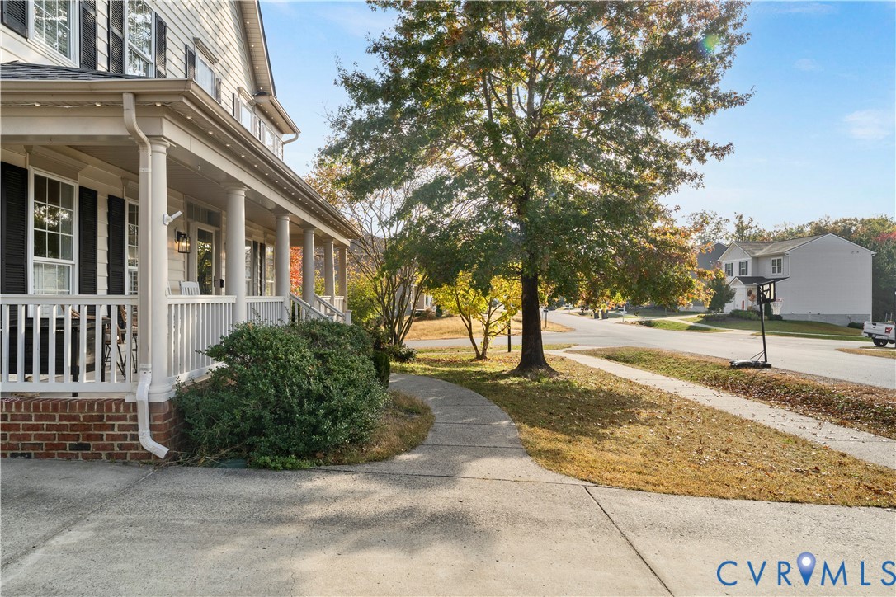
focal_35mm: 24
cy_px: 298
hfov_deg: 73.7
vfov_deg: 53.1
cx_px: 448
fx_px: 597
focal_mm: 24
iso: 800
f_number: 9
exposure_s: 1/800
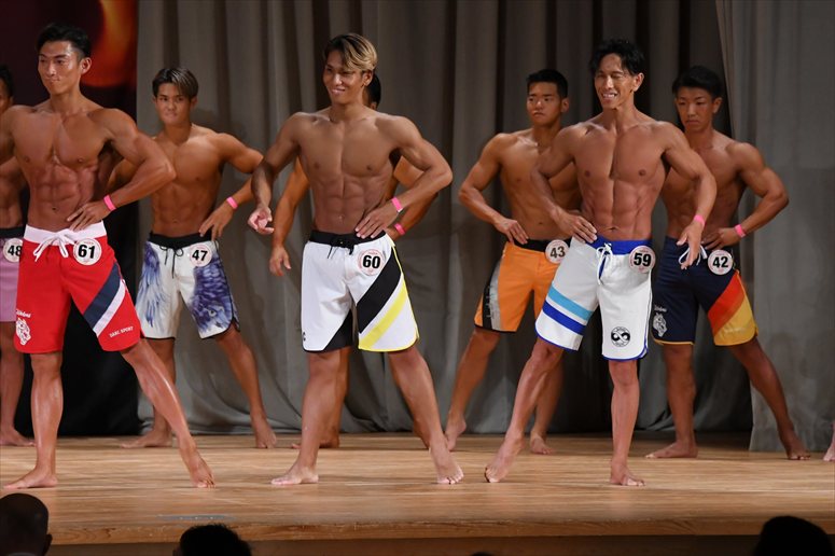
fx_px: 5564
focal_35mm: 240
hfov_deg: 8.6
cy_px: 278
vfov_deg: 5.7
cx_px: 418
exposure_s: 1/400
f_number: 5.6
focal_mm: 160
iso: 3200
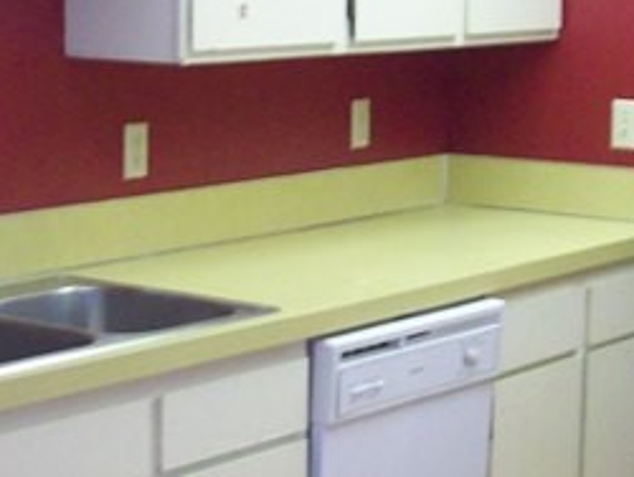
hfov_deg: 17.0
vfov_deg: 13.1
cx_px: 13
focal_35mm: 113
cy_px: 192
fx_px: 2072
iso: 160
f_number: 2.8
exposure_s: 1/13.1
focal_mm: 6.2
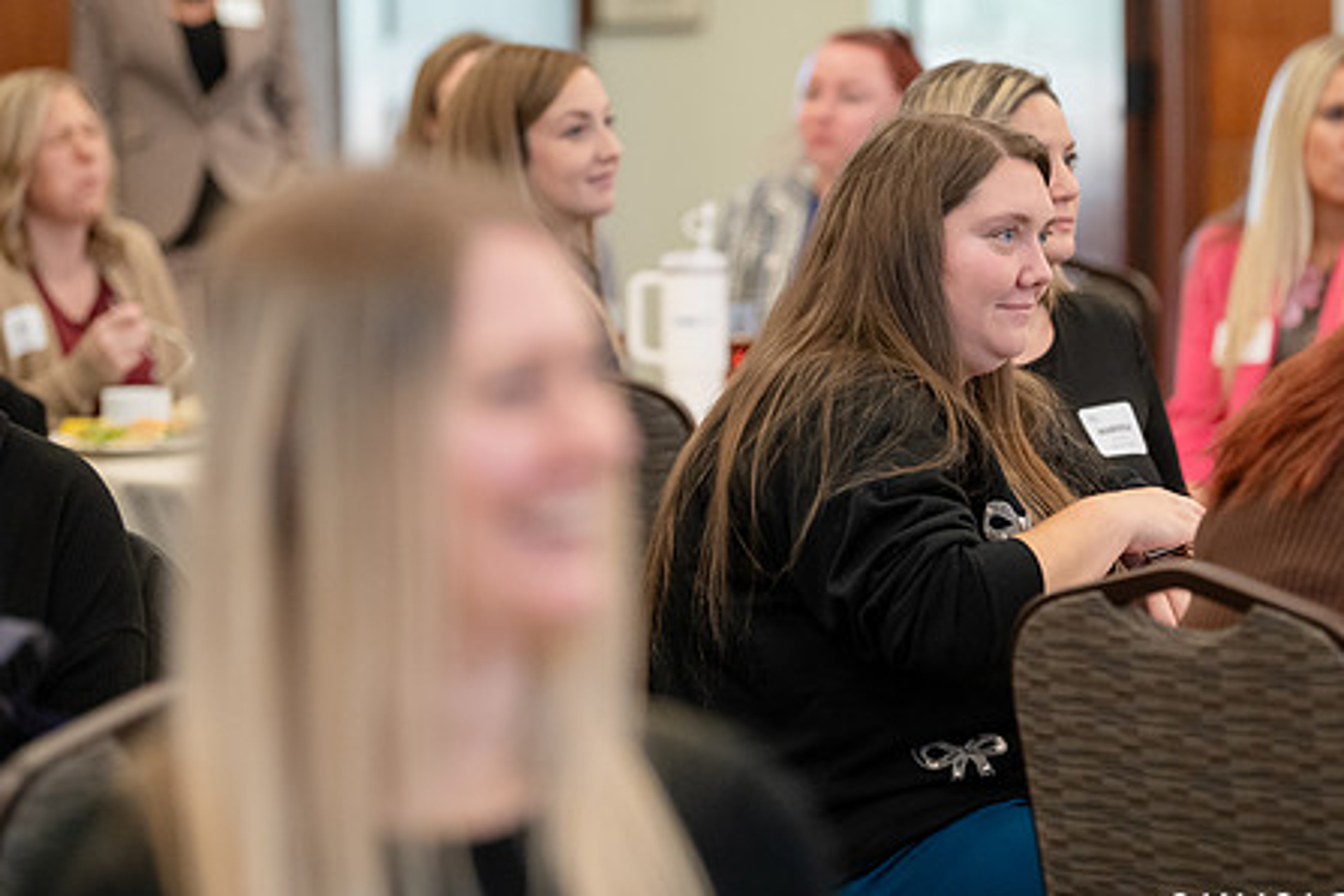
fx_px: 6421
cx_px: 824
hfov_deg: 11.9
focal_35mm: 172
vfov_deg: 8.0
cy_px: 404
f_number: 2.8
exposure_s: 1/320
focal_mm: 130
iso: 3200
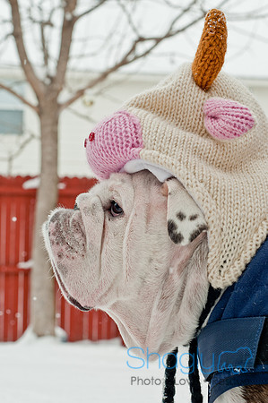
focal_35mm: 75
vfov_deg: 27.0
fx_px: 839
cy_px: 202
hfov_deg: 18.1
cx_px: 134
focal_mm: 50
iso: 200
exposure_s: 1/500
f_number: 5.6
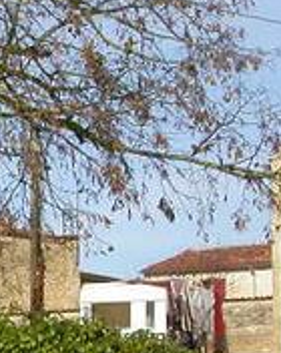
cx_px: -307
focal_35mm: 169
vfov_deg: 11.3
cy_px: 383
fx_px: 1763
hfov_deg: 8.6
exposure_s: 1/364
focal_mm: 7.85
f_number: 6.7
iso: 100
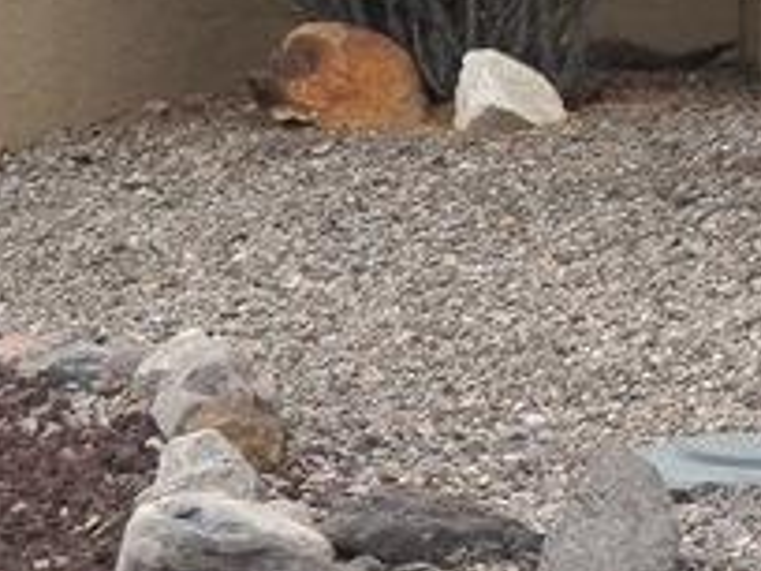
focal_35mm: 274
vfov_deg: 5.4
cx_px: 1828
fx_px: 6024
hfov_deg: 6.8
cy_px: -299
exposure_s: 1/800
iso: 125
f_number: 3.6
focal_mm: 10
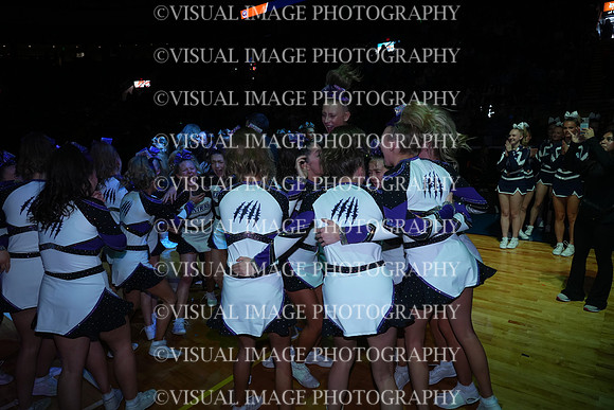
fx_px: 409
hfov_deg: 73.7
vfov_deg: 53.2
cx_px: 307
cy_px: 205
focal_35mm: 24
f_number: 5.6
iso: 1600
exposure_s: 1/250
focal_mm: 24
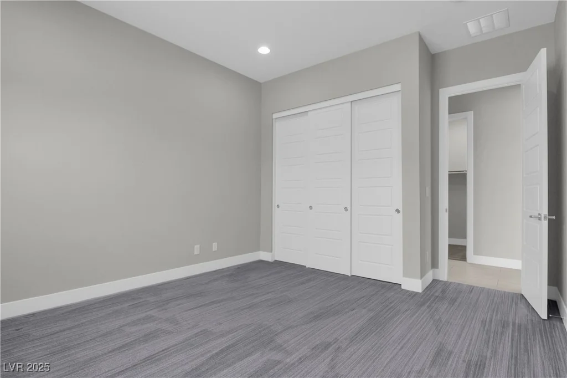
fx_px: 283
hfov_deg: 90.0
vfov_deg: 67.3
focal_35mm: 18
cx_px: 284
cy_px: 189
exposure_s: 1/50
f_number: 10
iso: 2500
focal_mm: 12
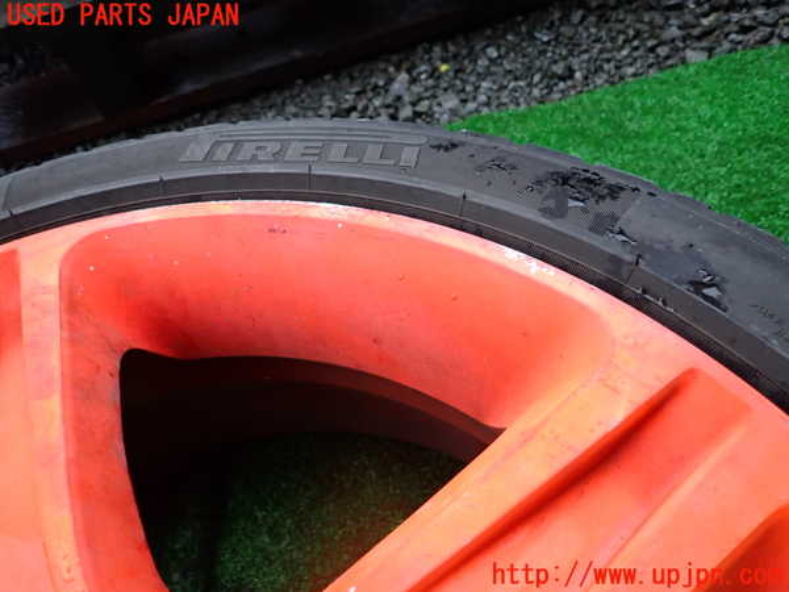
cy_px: 296
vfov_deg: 54.9
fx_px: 570
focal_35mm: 25
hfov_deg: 69.4
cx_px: 394
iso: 400
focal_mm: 4.5
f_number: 2
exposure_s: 1/250
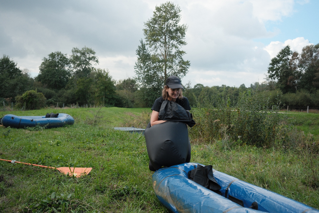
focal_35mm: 35
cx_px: 160
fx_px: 310
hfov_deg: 54.4
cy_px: 106
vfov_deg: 37.9
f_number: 2.8
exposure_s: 1/1700
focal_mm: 23
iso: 500
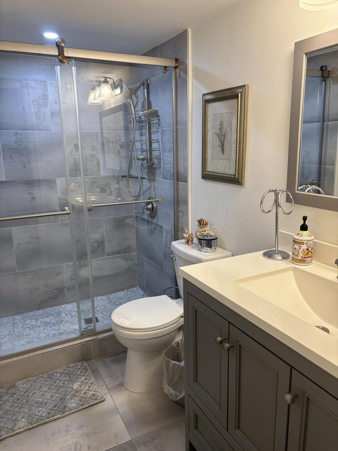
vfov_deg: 67.3
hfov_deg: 53.1
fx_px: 338
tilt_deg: -13.4
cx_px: 169
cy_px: 226
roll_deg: +0.5
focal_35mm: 26
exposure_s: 1/120
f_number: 1.6
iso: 125
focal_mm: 5.96
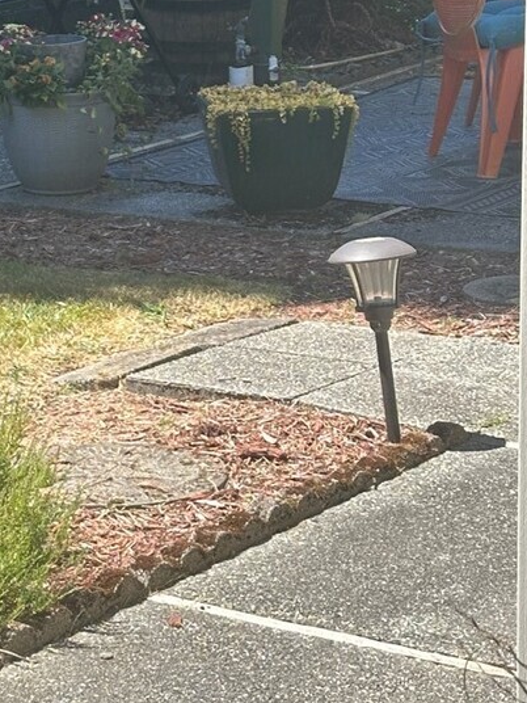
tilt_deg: -10.5
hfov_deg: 11.2
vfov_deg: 15.2
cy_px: 105
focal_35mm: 129
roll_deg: -2.4
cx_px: -139
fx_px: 2619
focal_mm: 6.86
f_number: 1.78
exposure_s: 1/1050
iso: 64
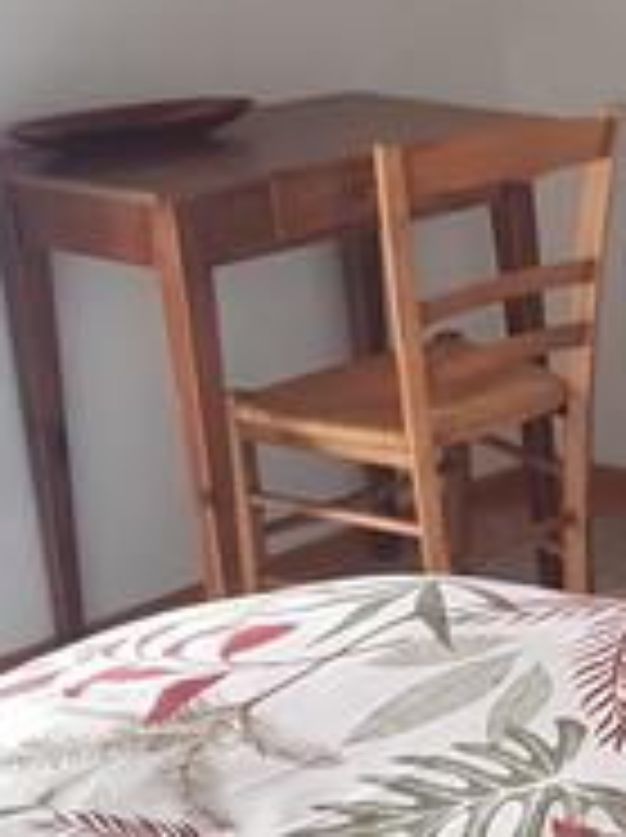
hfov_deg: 16.0
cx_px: 959
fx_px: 2030
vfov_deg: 23.3
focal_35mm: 84
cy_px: 356
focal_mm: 4.2
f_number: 1.7
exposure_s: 1/15
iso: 200
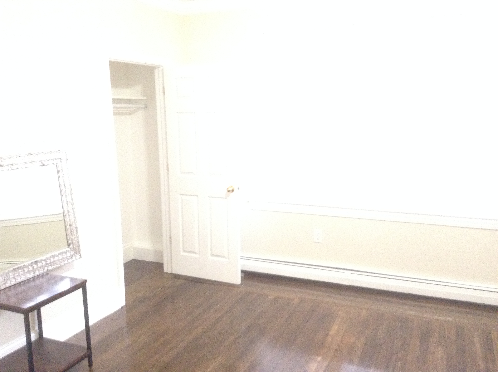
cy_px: 186
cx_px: 249
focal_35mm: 33
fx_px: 474
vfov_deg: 42.8
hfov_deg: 55.4
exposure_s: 1/17
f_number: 2.4
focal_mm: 3.3
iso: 250
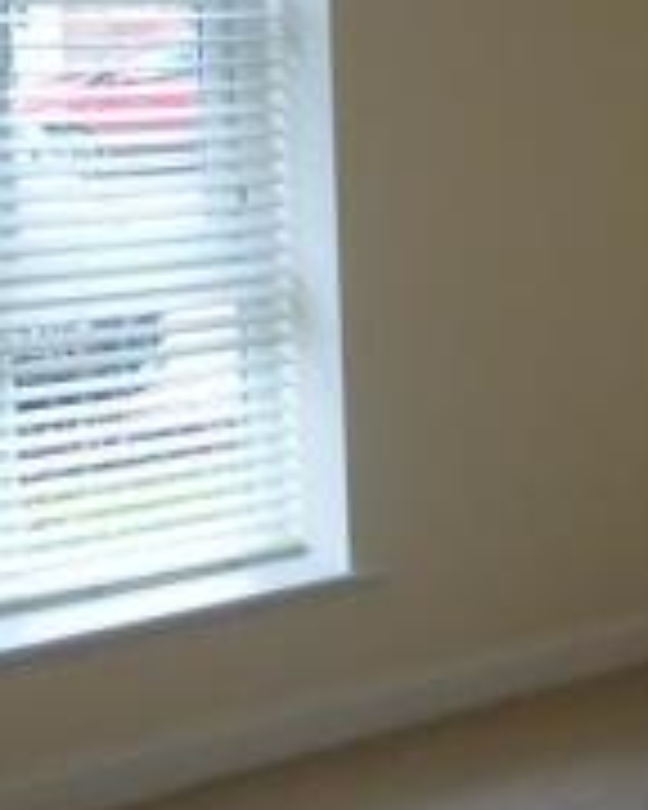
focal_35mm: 79
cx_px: 731
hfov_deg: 18.6
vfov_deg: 24.1
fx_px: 1894
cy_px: 295
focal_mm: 4.3
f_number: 3.3
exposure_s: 1/125
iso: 320
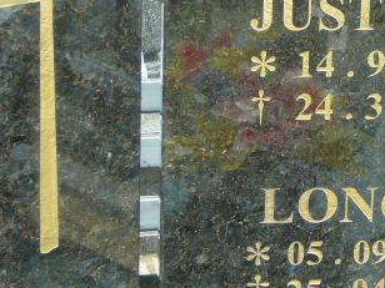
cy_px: 115
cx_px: 371
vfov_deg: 9.3
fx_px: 1780
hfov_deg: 12.2
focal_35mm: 160
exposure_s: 1/80
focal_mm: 11.5
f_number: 3.7
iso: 80
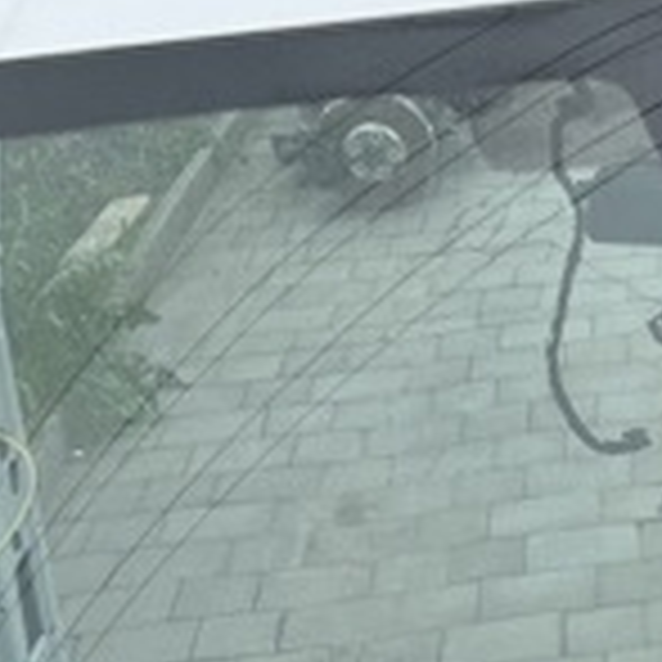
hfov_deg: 18.0
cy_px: 412
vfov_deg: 18.9
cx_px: 775
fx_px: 1991
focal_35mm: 92
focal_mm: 6.86
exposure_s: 1/2070
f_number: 1.78
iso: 80
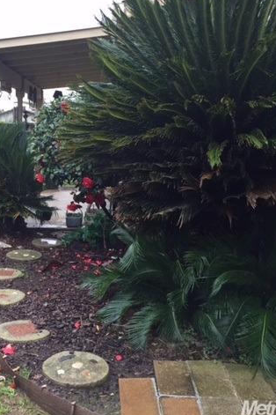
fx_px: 471
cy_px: 206
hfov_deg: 31.6
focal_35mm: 41
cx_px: 47
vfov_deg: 47.4
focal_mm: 4.15
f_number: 2.2
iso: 50
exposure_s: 1/120
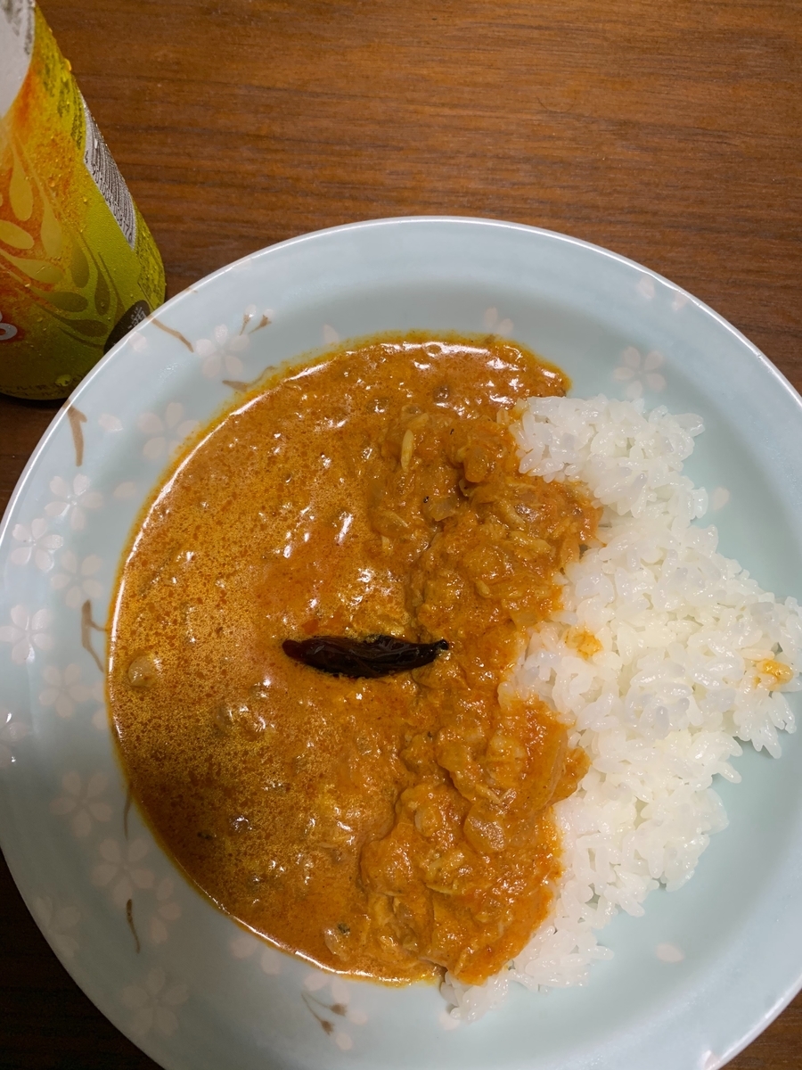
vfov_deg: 67.3
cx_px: 401
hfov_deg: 53.1
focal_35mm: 26
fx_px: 803
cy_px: 535
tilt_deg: -78.5
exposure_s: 1/60
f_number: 1.8
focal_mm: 4.25
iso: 160
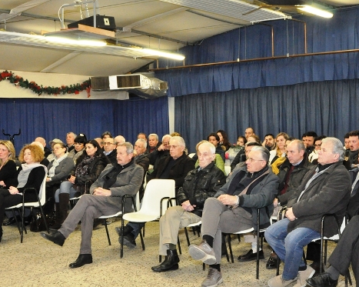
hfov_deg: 34.6
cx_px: 220
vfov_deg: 28.1
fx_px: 573
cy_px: 136
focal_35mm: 54
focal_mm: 28
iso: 3200
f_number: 14
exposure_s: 1/15
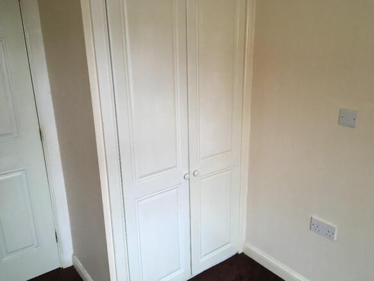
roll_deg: +1.8
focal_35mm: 29
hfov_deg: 61.7
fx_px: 313
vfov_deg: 48.2
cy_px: 140
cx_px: 187
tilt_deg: -16.1
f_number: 2.2
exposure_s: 1/33
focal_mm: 4.15
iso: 100
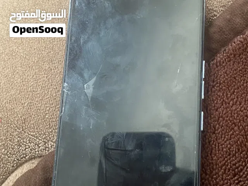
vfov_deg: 53.1
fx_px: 186
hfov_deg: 67.3
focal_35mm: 26
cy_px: 93
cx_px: 124
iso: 640
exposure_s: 1/39
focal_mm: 4.25
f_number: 1.8
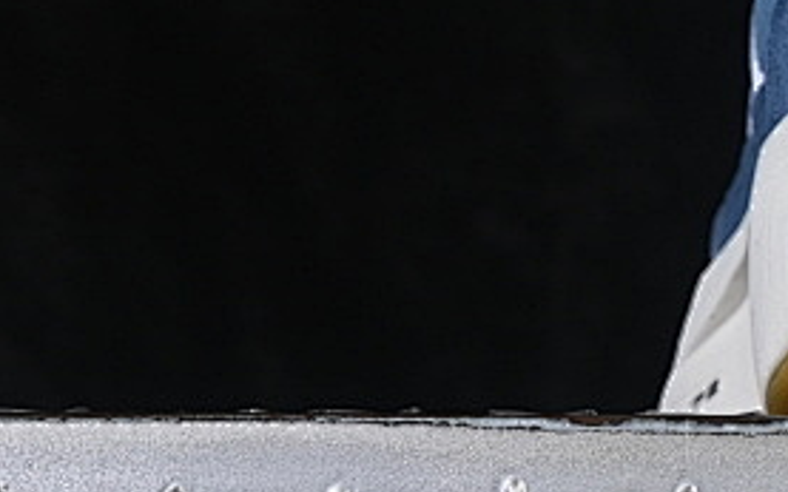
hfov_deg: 6.9
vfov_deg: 4.4
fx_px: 6398
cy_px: -219
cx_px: 1394
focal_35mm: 298
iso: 160
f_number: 8
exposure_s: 1/80
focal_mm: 50
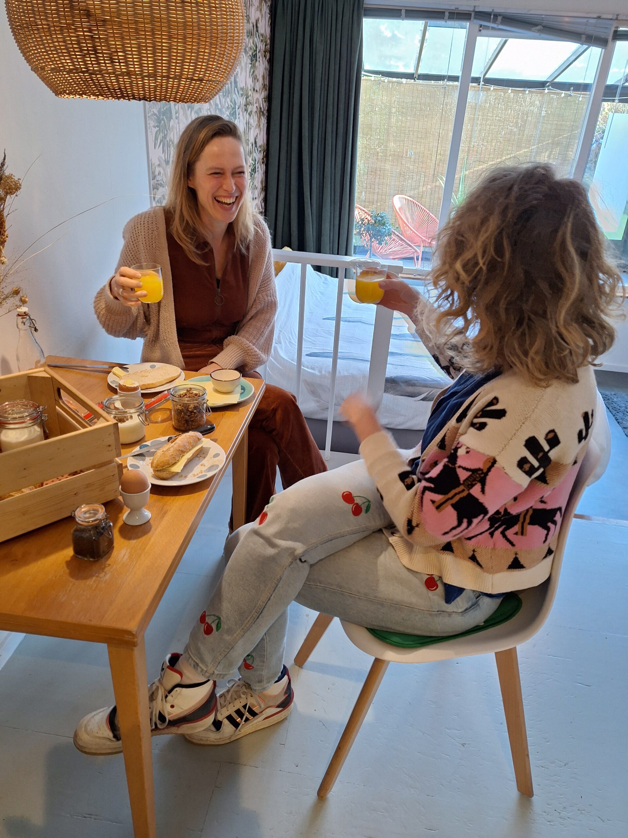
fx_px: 556
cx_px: 314
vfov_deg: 73.9
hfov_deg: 58.9
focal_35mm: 23
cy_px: 419
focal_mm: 5.54
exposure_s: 1/50
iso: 125
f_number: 1.8
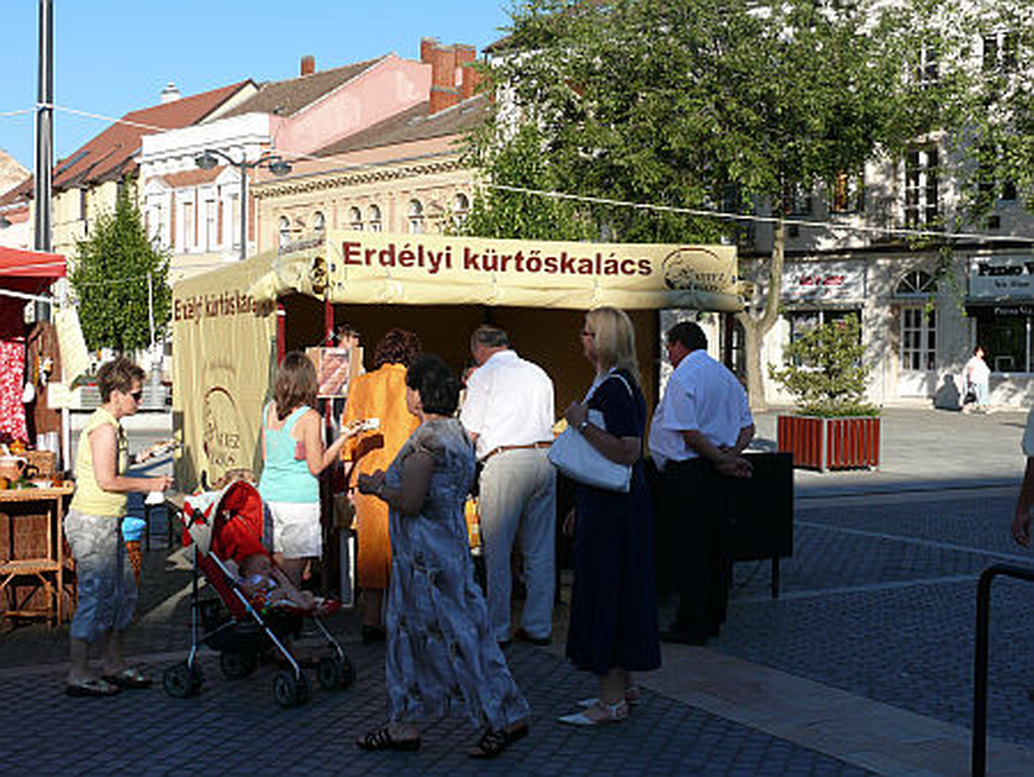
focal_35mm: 48
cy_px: 388
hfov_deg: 39.6
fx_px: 1435
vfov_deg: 30.3
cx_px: 517
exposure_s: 1/400
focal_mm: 10.2
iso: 100
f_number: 5.6
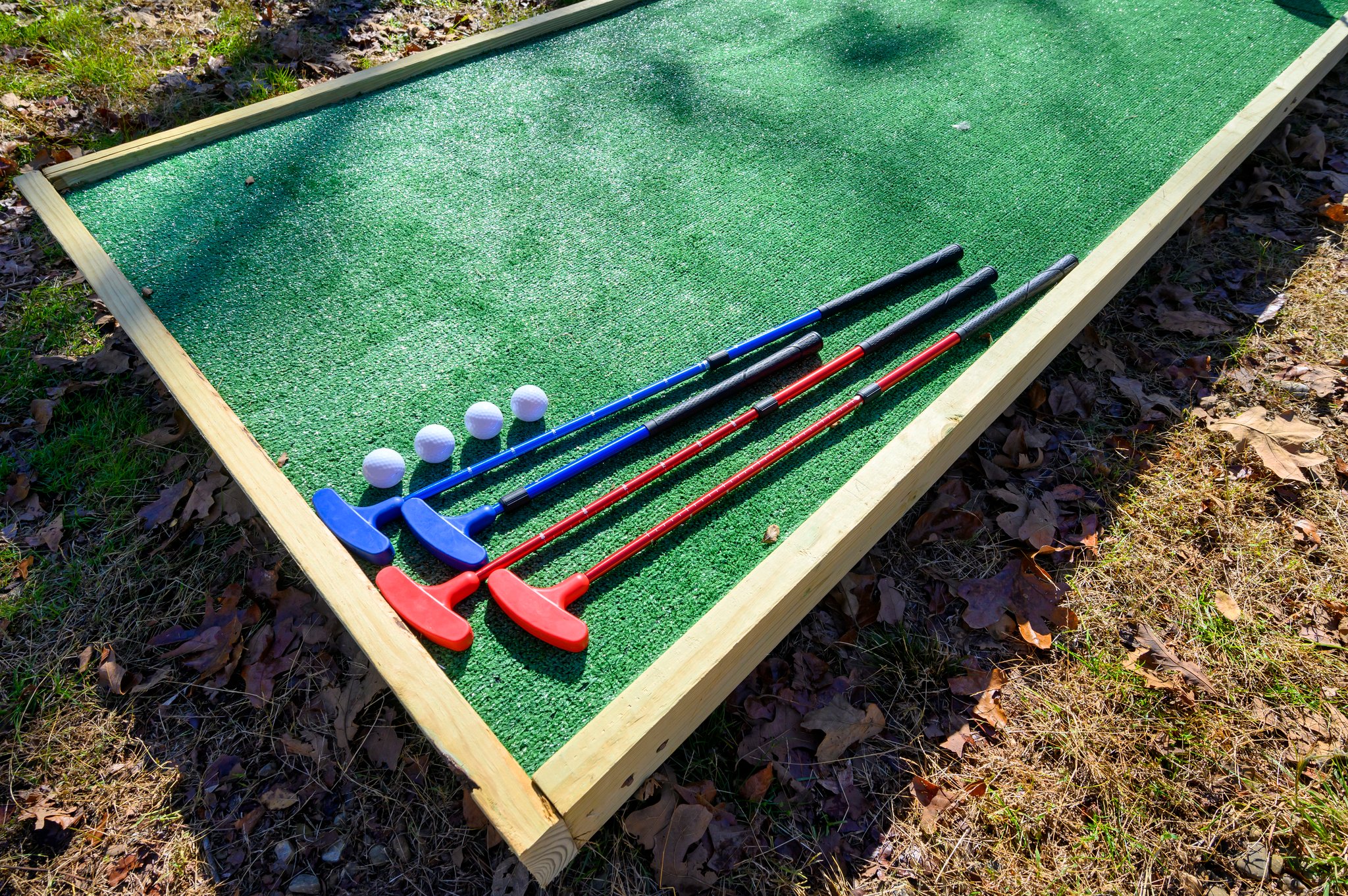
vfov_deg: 65.9
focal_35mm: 18
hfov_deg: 88.5
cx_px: 674
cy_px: 448
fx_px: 692
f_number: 8
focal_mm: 18.5
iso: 320
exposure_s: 1/800
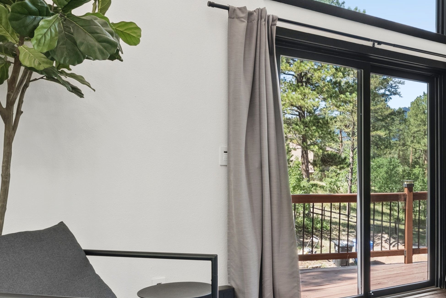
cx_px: 310
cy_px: 182
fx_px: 459
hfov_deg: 50.6
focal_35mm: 37
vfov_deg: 35.8
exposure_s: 1/60
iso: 800
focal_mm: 17
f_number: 9
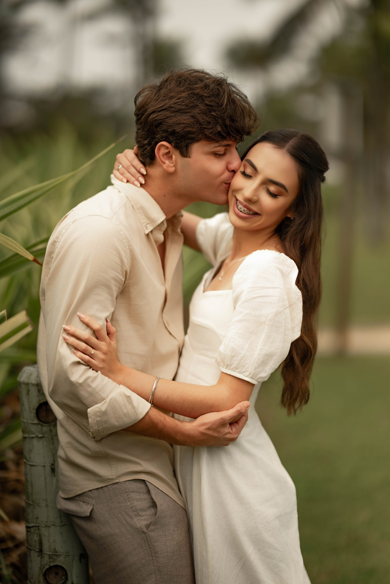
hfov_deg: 16.1
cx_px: 195
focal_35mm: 85
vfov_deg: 23.9
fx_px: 1381
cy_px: 292
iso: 160
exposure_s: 1/8000
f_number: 1.2
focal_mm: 85
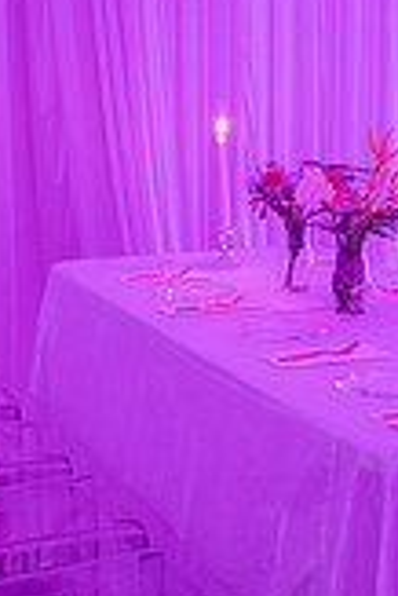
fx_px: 1324
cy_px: 212
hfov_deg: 17.0
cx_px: 318
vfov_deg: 25.2
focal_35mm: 80
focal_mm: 29
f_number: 4
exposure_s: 1/15
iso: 400
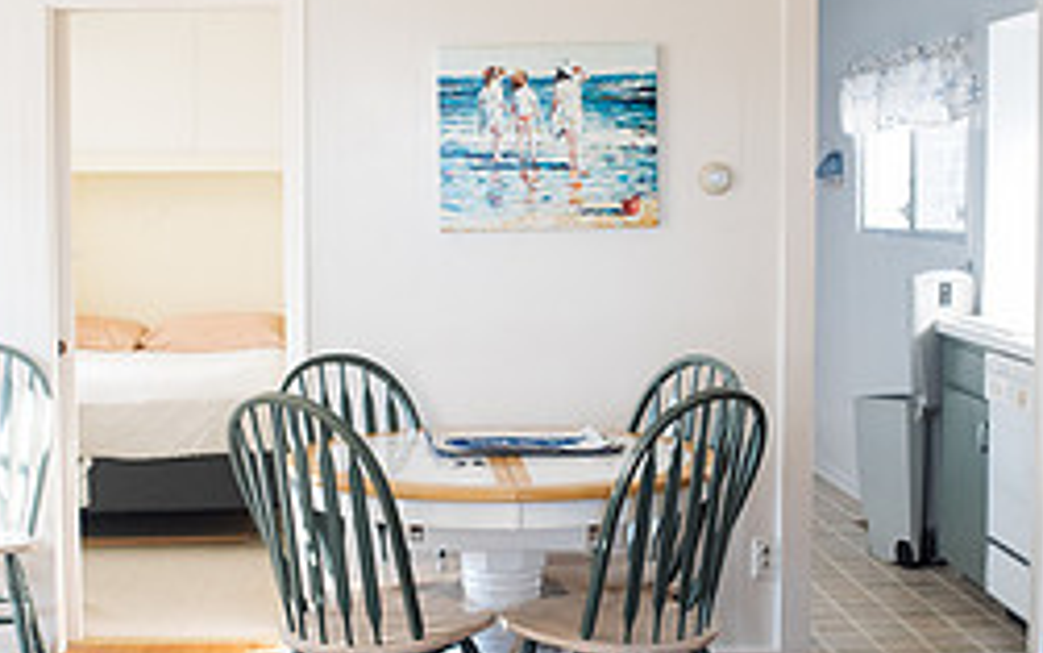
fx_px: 1820
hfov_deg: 32.0
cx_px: 461
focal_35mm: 64
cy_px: 304
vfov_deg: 20.3
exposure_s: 1/160
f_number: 2.8
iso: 1600
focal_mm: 35
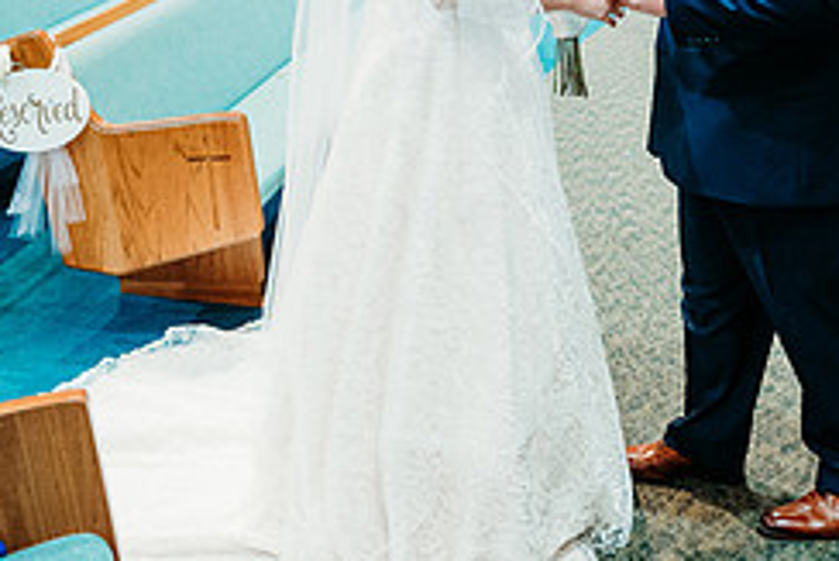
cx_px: 505
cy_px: 60
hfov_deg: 34.9
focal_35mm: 57
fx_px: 1329
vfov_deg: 23.2
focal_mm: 24
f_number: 1.8
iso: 2500
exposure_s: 1/100
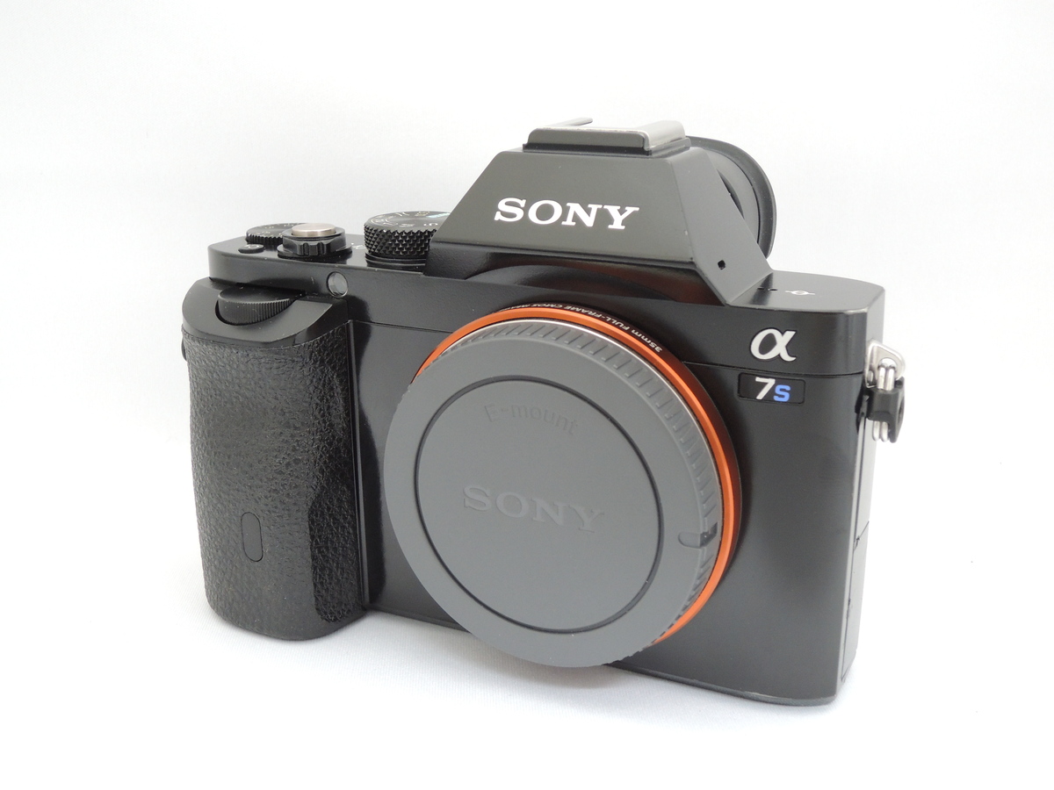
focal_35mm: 40
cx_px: 527
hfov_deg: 46.8
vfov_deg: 36.0
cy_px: 395
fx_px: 1218
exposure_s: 1/15
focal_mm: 7.2
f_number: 3.3
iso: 400
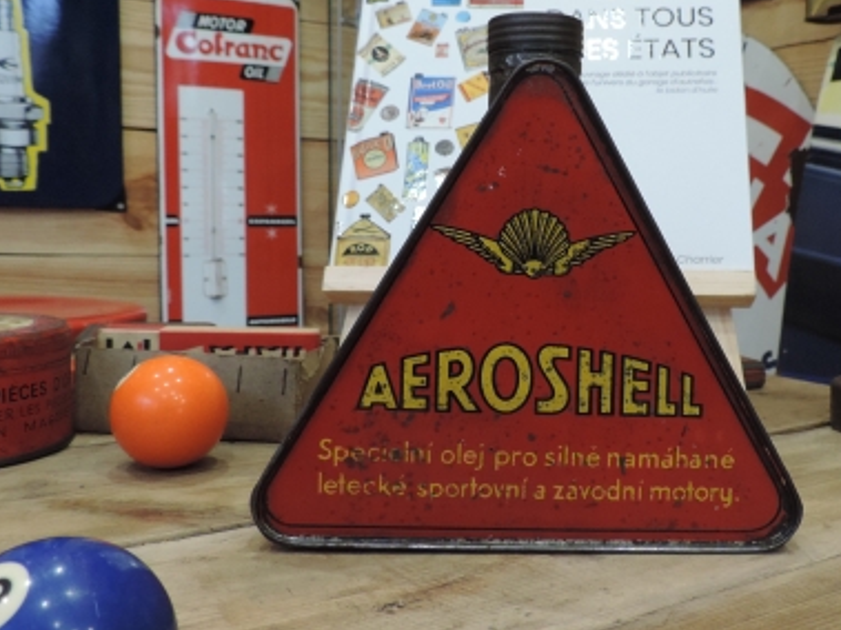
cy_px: 260
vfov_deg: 37.6
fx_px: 923
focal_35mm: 38
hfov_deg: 48.6
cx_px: 519
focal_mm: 4.3
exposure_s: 1/30
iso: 400
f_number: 3
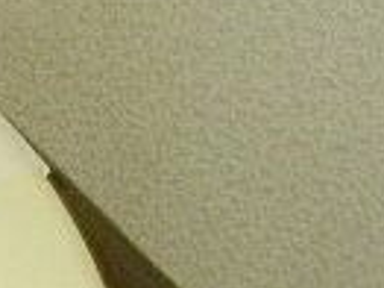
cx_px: -296
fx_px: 1895
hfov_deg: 10.9
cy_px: 314
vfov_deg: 8.6
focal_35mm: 171
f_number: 2.8
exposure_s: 1/25
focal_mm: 5.8
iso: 100
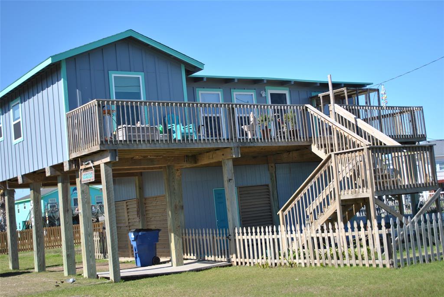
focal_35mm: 51
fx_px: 630
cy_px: 148
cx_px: 222
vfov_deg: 26.5
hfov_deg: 38.8
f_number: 5
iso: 110
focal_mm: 34
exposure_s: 1/500
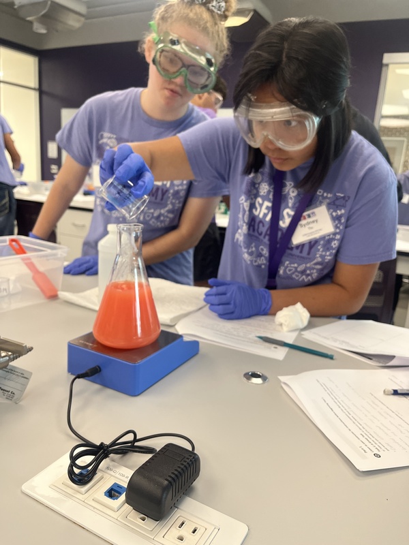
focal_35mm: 26
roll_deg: -4.1
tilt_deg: -14.3
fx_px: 410
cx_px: 204
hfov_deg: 53.1
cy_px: 272
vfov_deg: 67.3
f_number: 1.6
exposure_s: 1/104
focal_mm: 5.1
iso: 125
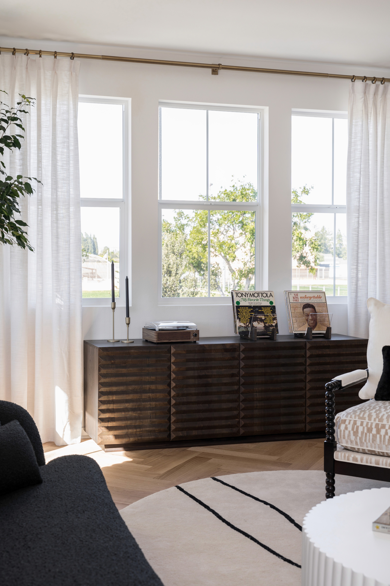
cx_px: 195
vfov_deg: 42.7
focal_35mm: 46
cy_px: 293
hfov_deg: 29.2
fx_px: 747
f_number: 5.6
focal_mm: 46
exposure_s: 1/60
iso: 250
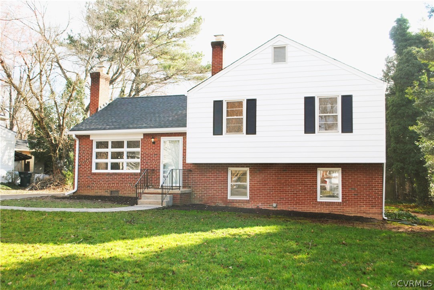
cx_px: 217
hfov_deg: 53.1
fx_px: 434
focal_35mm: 36
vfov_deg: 36.9
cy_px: 145
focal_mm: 24
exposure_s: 1/200
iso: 100
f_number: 5
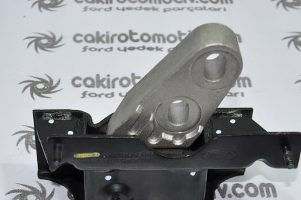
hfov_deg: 21.0
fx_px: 810
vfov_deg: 13.9
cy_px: 201
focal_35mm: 97
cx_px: 164
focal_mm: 32
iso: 200
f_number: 5
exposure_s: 1/40
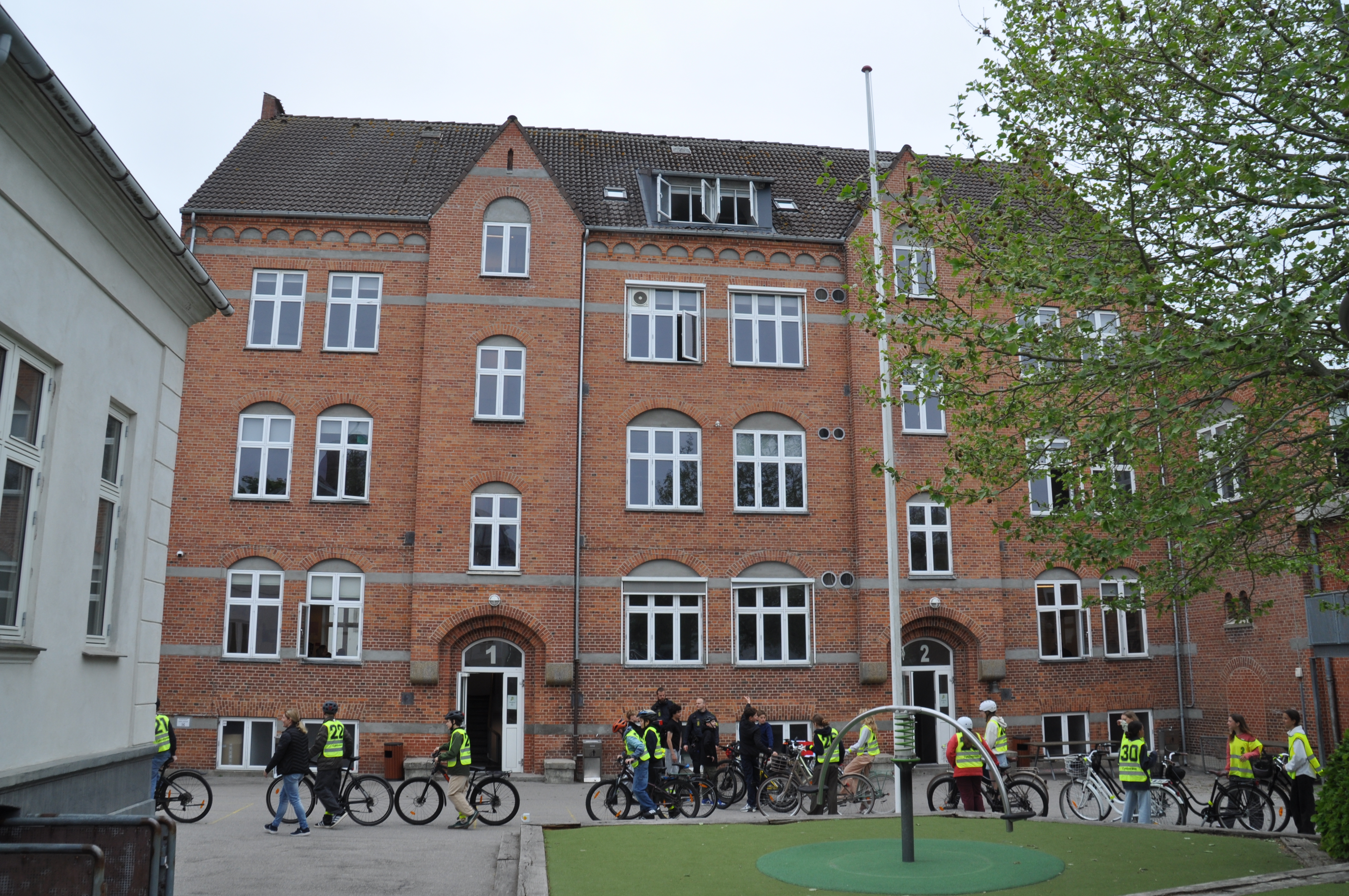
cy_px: 448
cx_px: 674
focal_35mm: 27
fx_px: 1011
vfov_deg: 47.8
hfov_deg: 67.4
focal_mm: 18
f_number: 10
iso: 200
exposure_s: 1/100
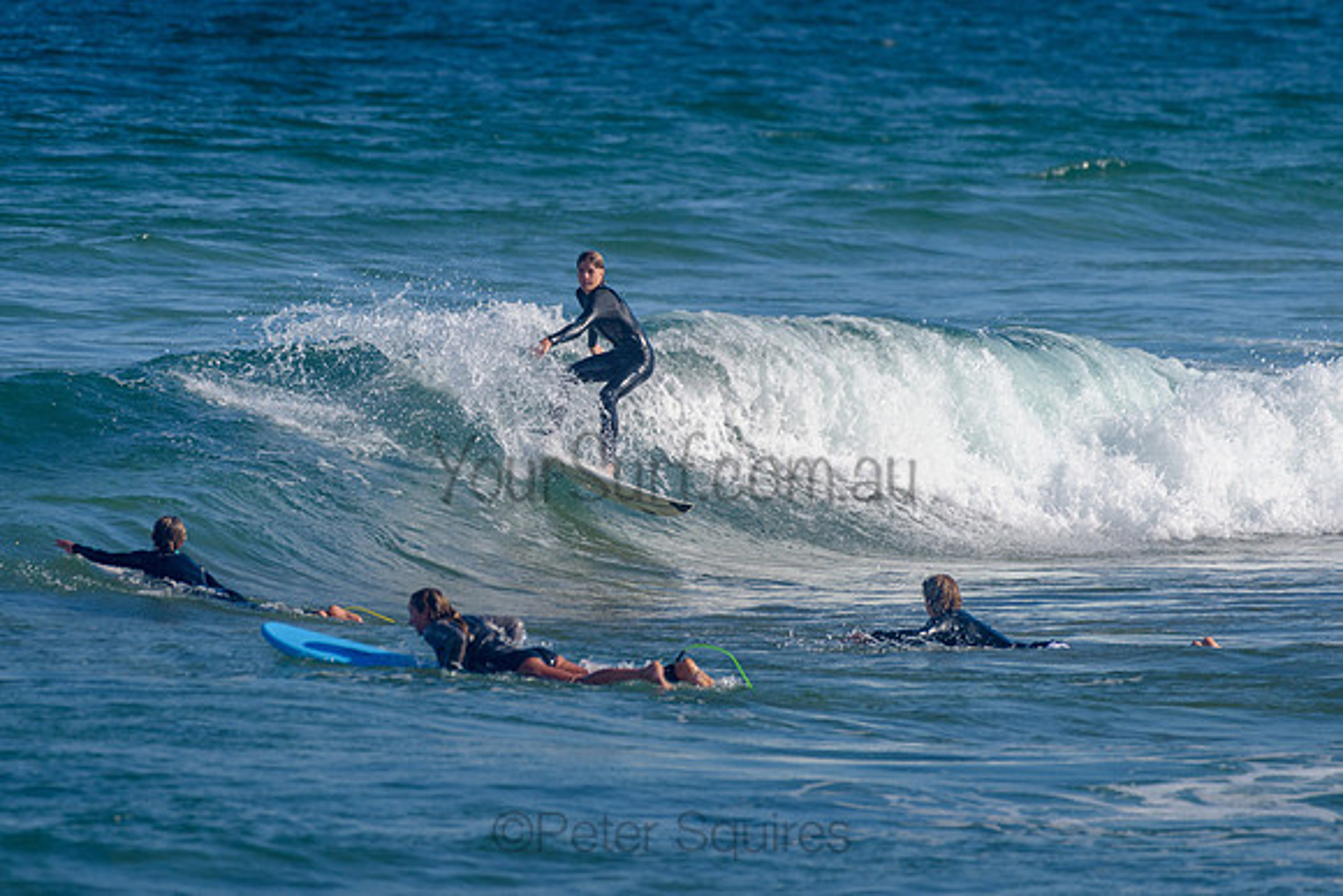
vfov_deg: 2.2
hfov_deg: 3.4
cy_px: 367
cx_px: 594
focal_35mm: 613
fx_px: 22881
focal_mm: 500
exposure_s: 1/2000
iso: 160
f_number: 5.6
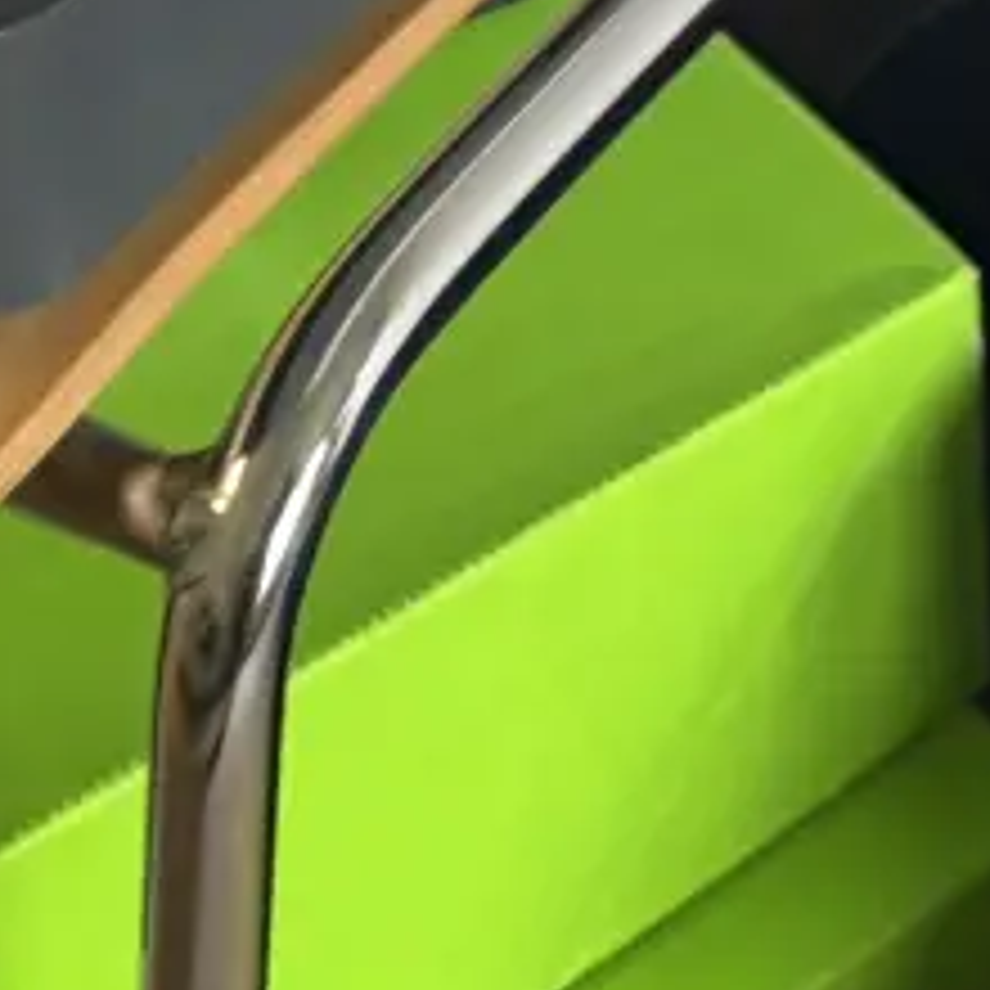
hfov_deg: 8.7
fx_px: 6504
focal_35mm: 201
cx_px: 891
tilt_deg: -42.6
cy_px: -292
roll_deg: +3.5
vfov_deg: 8.6
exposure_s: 1/50
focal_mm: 5.96
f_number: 1.6
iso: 160
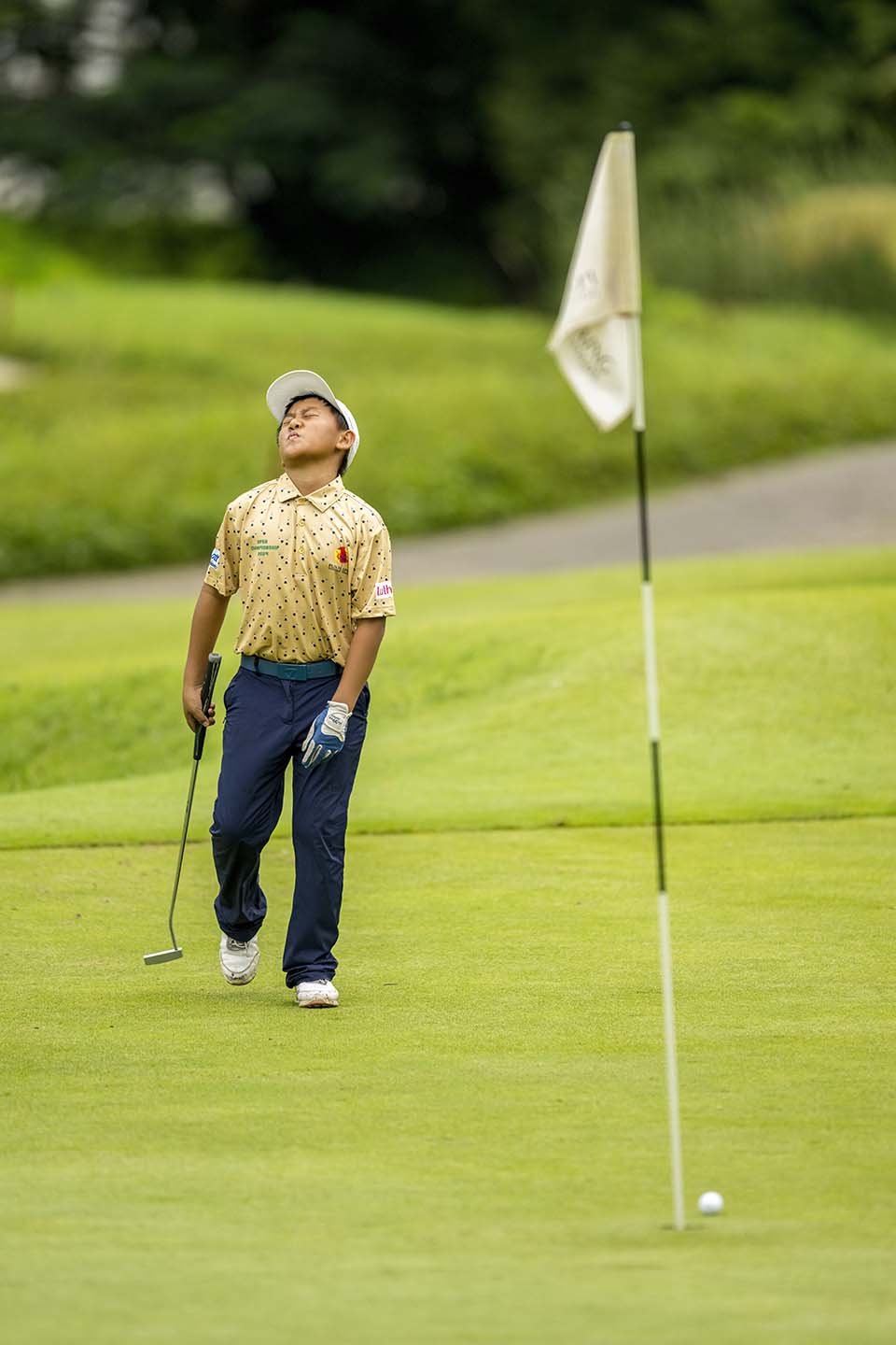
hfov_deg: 3.4
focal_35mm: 400
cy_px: 672
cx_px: 448
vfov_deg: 5.2
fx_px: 14932
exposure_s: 1/4000
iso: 1600
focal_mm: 400
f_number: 3.5
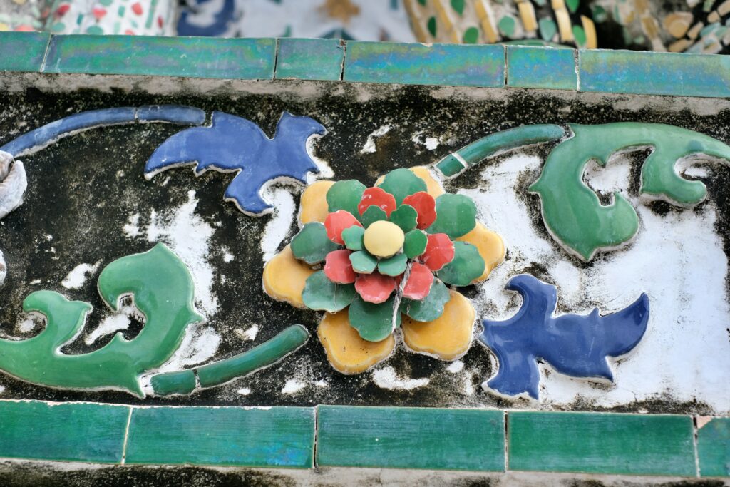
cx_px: 365
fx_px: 1075
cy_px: 244
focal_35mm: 53
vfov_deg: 25.5
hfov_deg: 37.5
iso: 320
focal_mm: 35
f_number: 4
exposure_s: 1/600
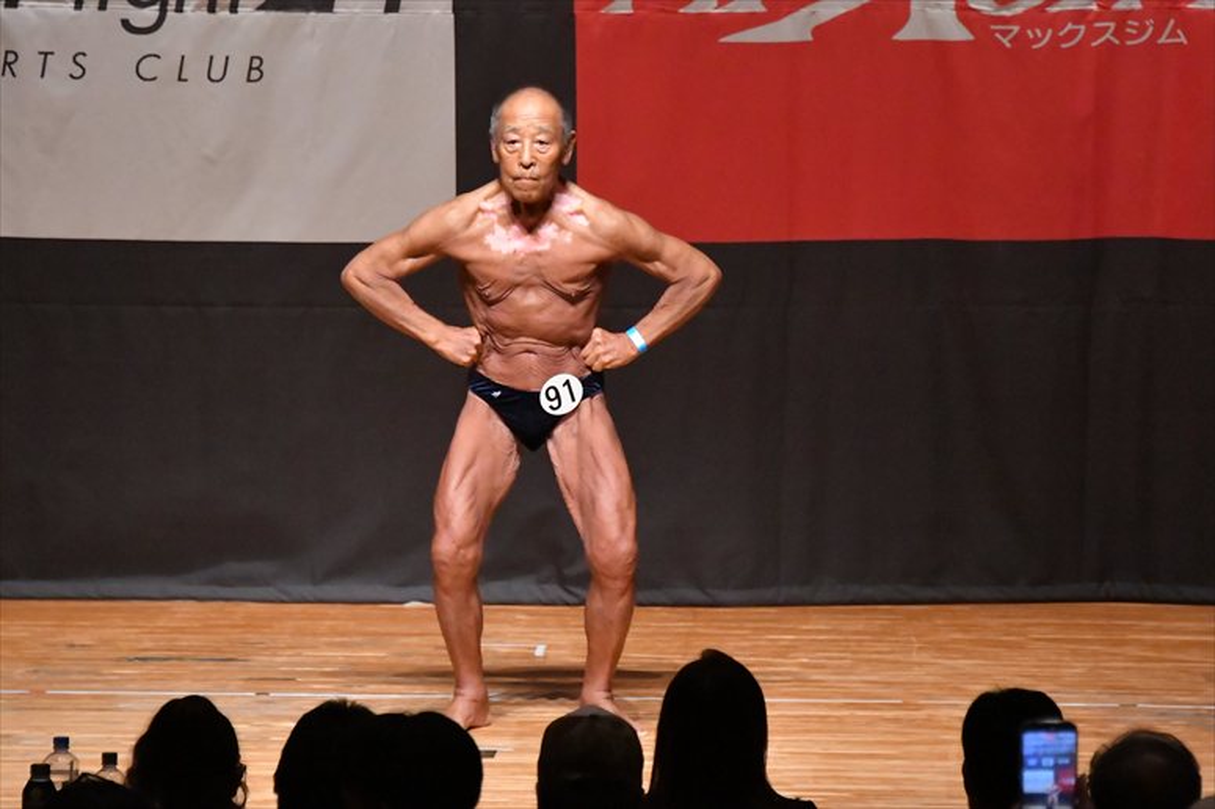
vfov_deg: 4.6
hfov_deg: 6.9
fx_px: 10120
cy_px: 404
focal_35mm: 300
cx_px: 608
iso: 12800
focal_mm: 200
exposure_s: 1/400
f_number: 5.6
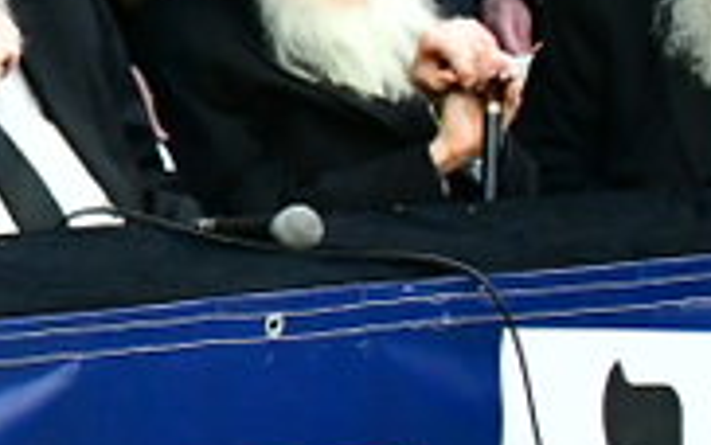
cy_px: -303
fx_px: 4246
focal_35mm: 219
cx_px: -1649
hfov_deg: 7.8
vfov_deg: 5.9
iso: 2500
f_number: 5.6
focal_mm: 28
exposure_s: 1/200
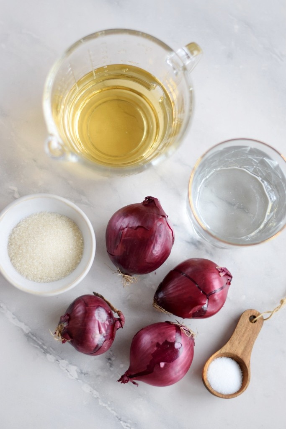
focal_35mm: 75
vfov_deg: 27.0
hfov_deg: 18.2
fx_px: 893
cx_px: 143
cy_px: 214
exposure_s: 1/80
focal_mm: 50
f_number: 1.8
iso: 200
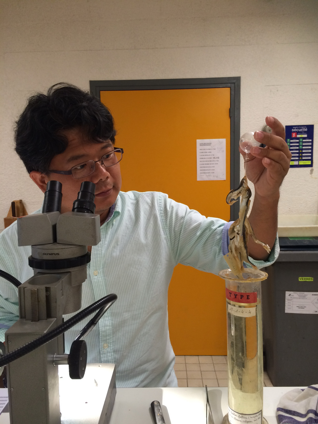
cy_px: 212
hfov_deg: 48.2
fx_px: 355
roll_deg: +1.8
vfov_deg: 61.7
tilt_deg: -7.5
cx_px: 159
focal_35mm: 29
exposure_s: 1/33
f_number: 2.2
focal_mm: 4.15
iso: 125
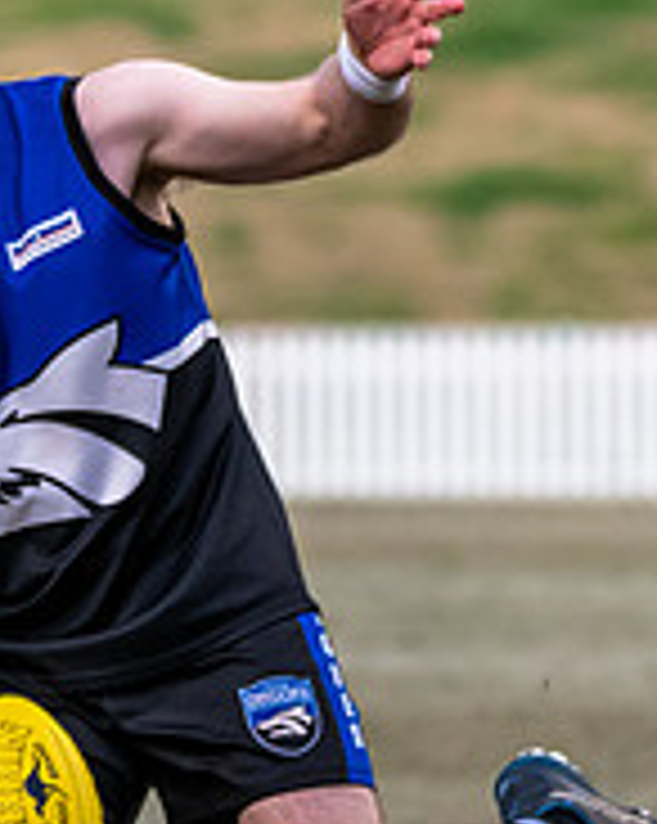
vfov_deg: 1.9
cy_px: 831
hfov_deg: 1.5
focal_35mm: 1011
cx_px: -285
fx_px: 24614
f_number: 5.6
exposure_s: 1/1600
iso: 2000
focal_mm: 260
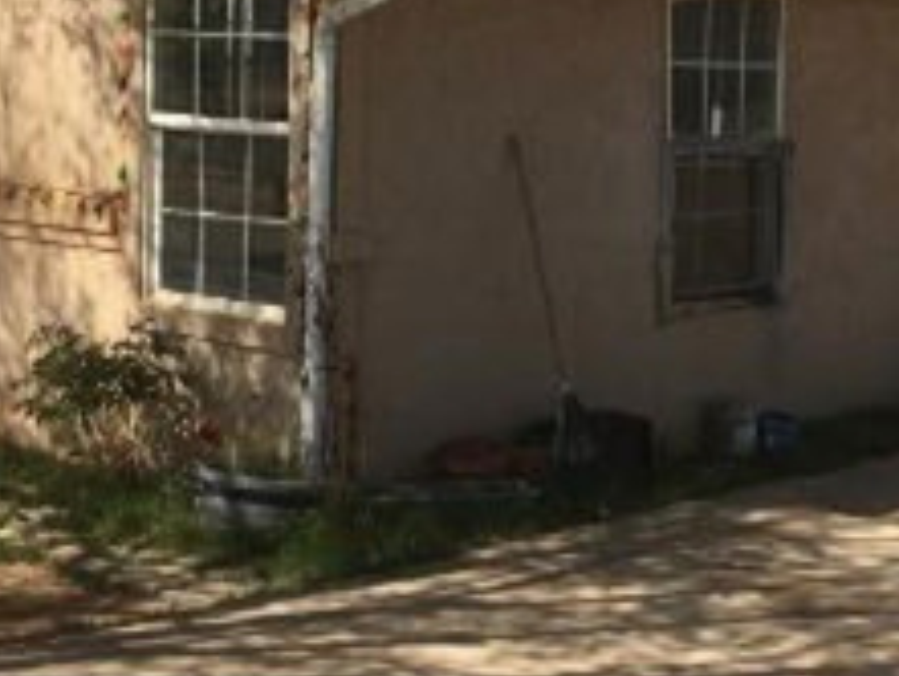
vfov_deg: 17.5
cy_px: 208
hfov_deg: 23.2
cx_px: 545
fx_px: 2183
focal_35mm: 84
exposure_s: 1/1603
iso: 25
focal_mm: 4.15
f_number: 2.2
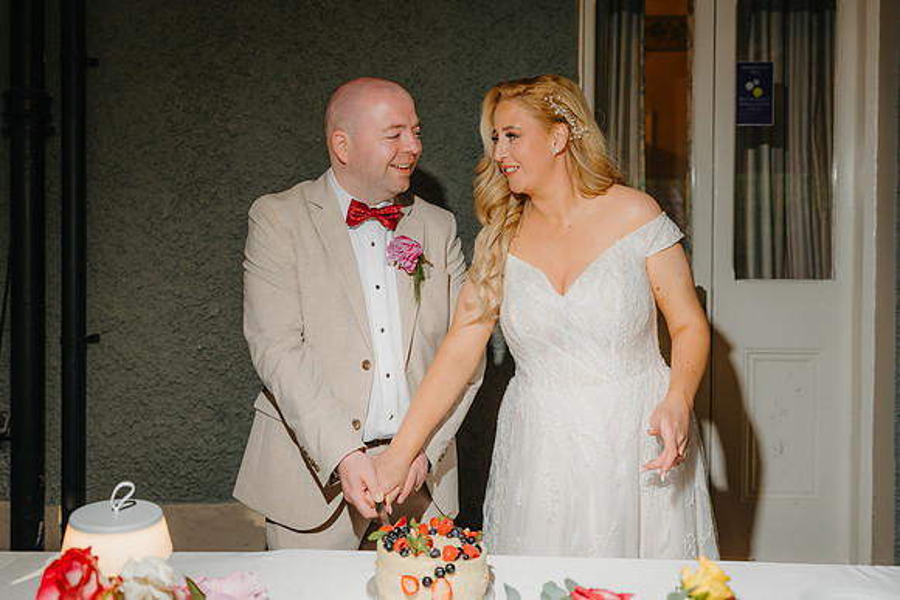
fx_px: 997
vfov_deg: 33.5
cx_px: 412
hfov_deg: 48.5
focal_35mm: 40
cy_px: 269
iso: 250
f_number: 3.2
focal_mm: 35
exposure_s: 1/200
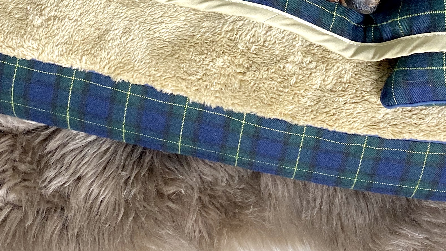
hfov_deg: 29.3
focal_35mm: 72
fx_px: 851
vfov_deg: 15.8
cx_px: 213
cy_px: -91
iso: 100
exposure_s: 1/100
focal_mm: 4.25
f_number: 1.8
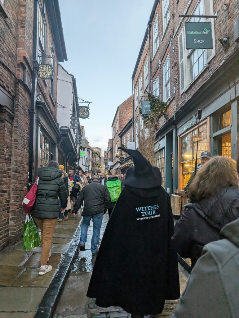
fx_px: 220
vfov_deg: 71.5
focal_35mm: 24
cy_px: 159
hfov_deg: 56.9
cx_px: 120
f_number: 1.68
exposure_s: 1/100
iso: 58
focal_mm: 6.9
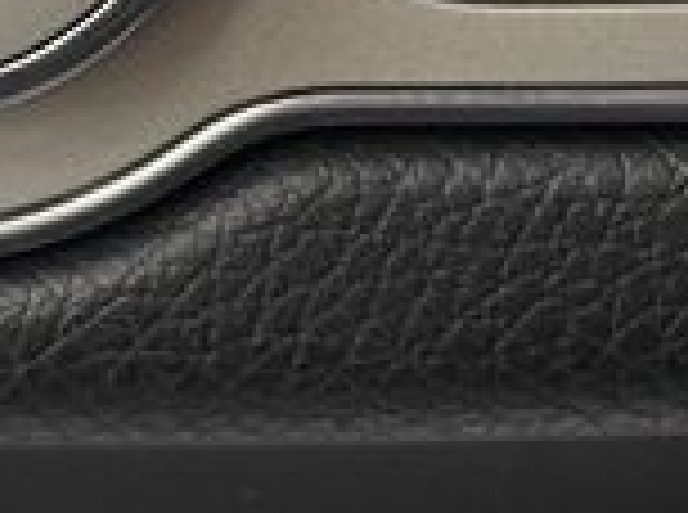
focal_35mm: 109
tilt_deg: -7.4
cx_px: -76
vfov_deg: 12.8
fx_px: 2161
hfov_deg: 17.5
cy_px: -279
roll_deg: +1.3
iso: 160
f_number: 1.6
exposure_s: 1/60
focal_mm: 4.2
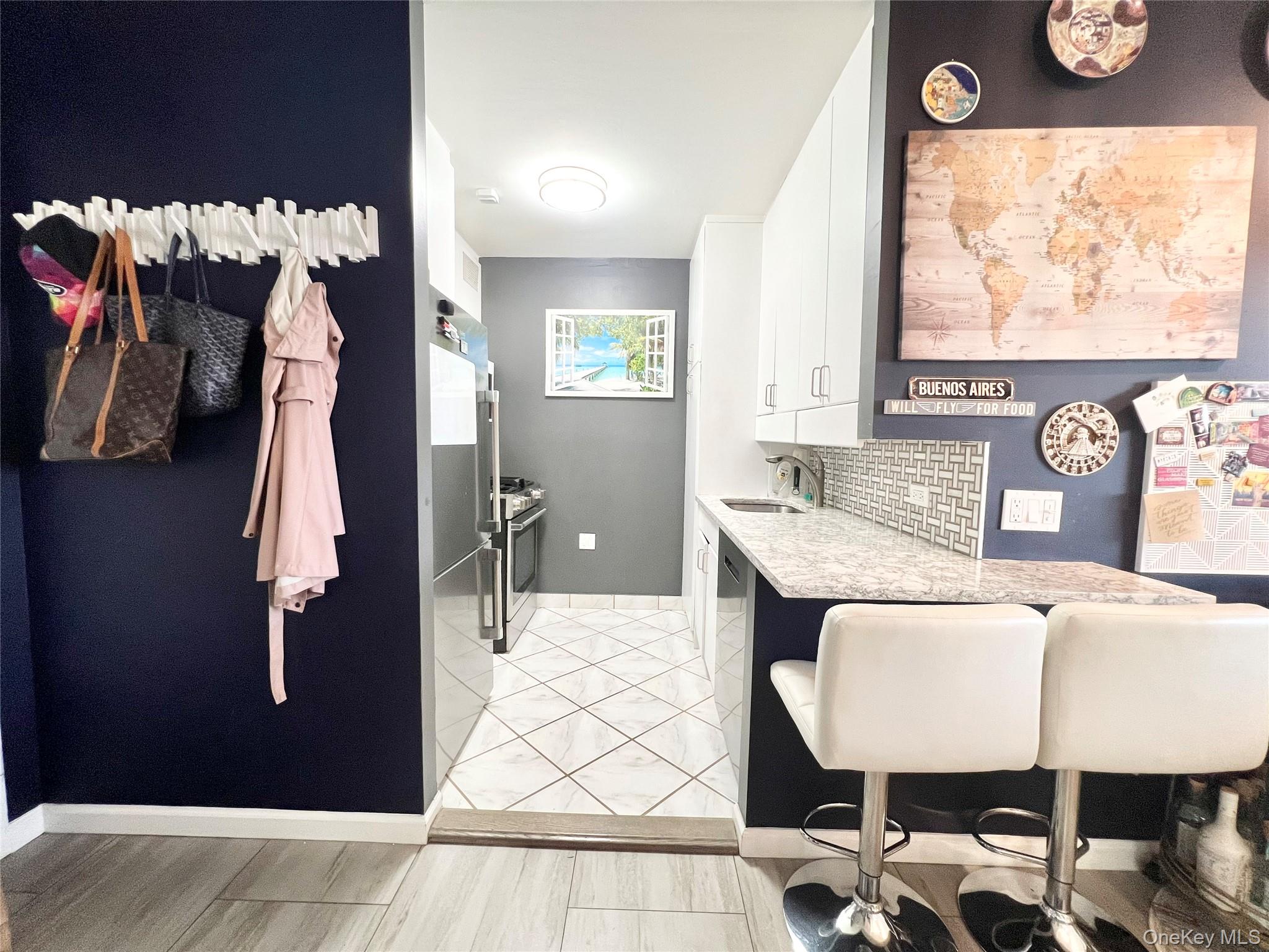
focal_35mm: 13
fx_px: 477
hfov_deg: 106.2
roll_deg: -1.2
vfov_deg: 89.9
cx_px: 634
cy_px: 476
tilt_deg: -5.5
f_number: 1.8
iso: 200
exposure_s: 1/60
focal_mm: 1.57
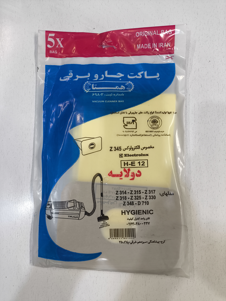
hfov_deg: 54.9
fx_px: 217
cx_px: 113
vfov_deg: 69.4
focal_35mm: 25
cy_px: 150
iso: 125
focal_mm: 4.71
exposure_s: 1/50
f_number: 1.7
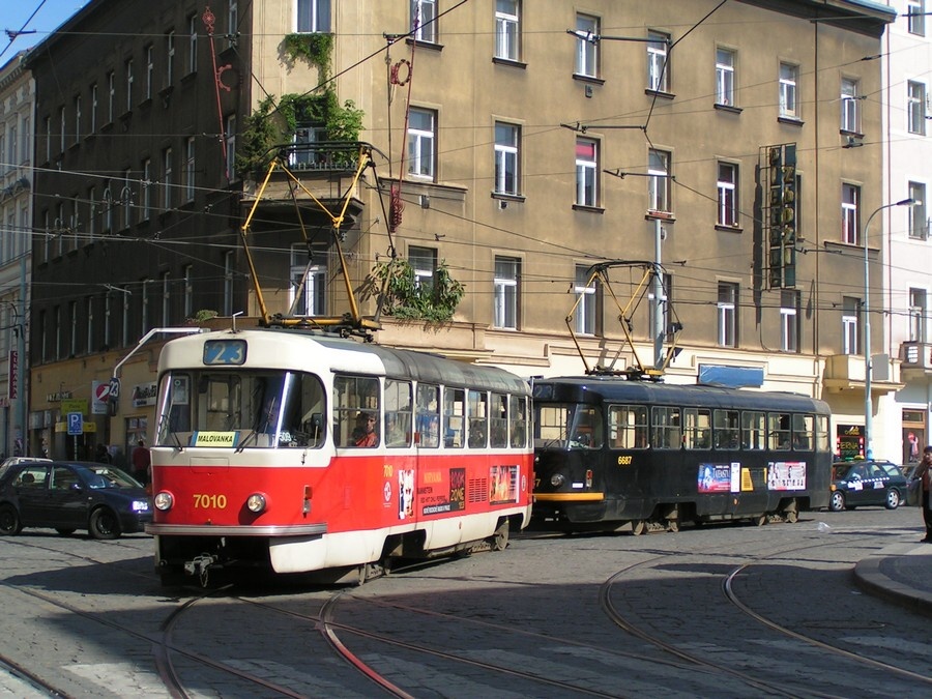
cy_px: 350
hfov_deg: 28.6
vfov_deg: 21.6
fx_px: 1831
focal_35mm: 68
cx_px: 466
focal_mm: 10.5
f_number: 3.5
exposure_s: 1/1000
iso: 50
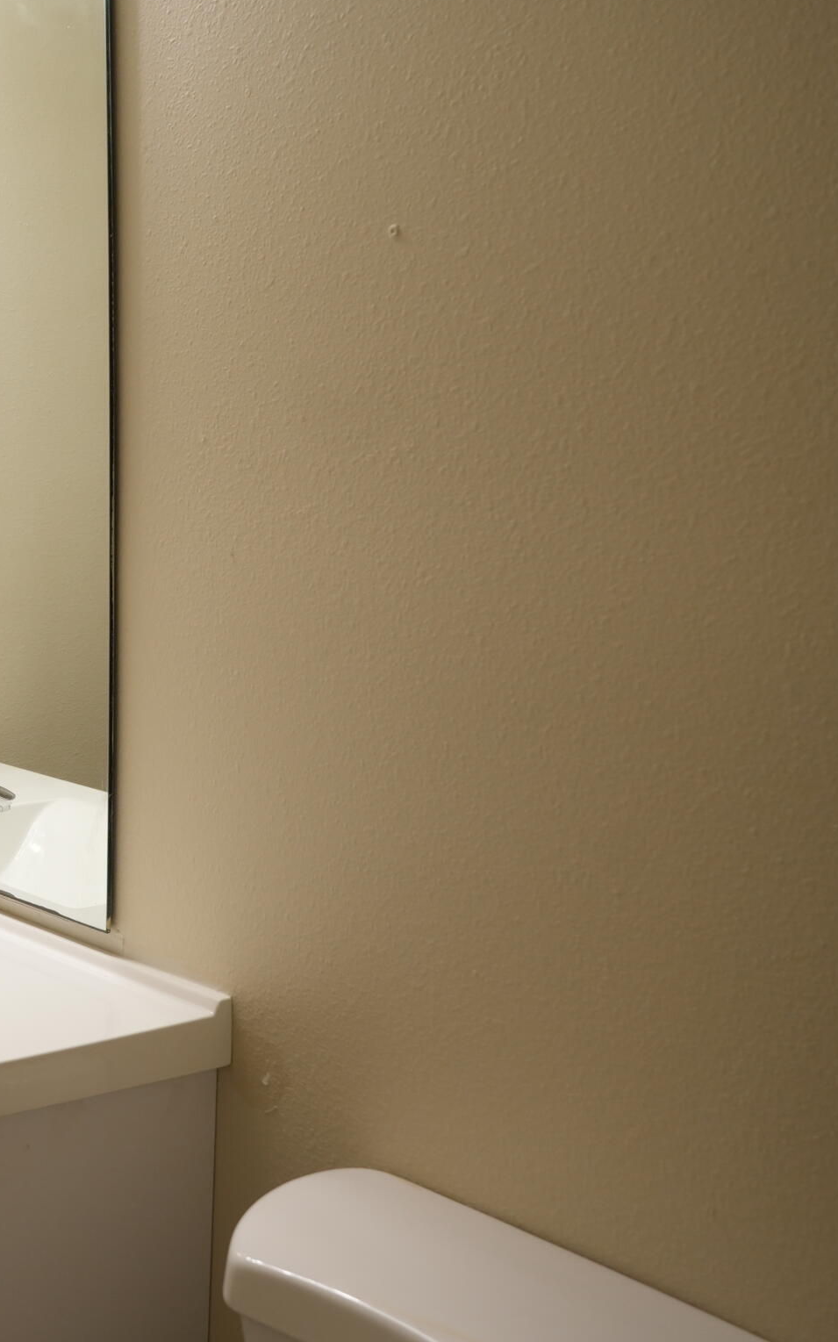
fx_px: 1755
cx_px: -251
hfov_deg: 23.7
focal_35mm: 48
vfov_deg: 41.6
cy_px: 513
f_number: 4
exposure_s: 1/60
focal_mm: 24
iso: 640
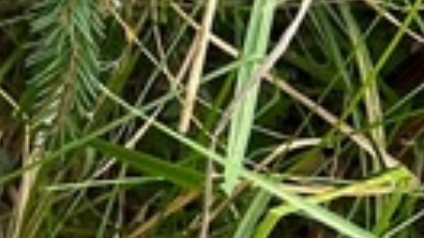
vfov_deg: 6.8
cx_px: -572
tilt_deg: -47.5
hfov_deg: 10.8
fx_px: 1932
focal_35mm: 172
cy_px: -212
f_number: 1.5
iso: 40
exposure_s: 1/187
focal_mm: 5.7
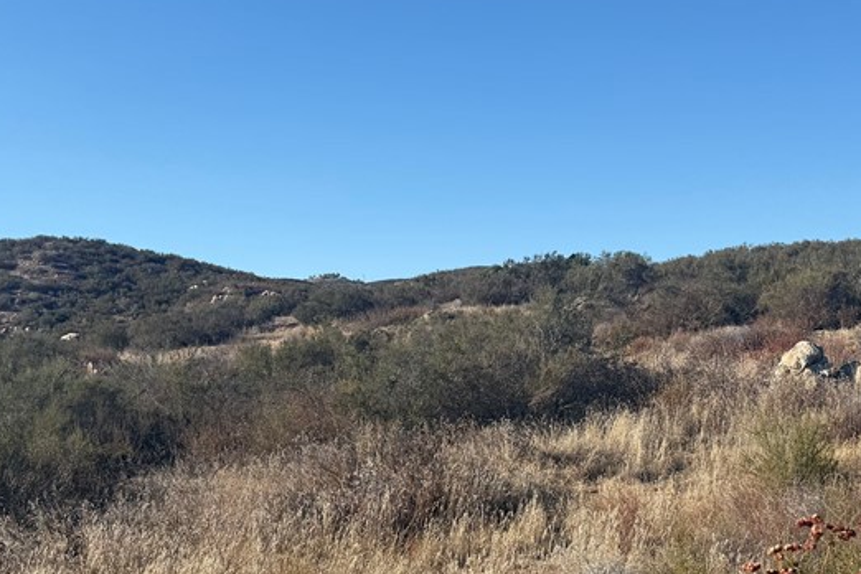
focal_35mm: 49
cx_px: 482
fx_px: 1172
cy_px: 373
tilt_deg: -0.4
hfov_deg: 40.3
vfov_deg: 27.4
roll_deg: -1.2
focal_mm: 6.76
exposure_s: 1/3425
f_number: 1.78
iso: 80
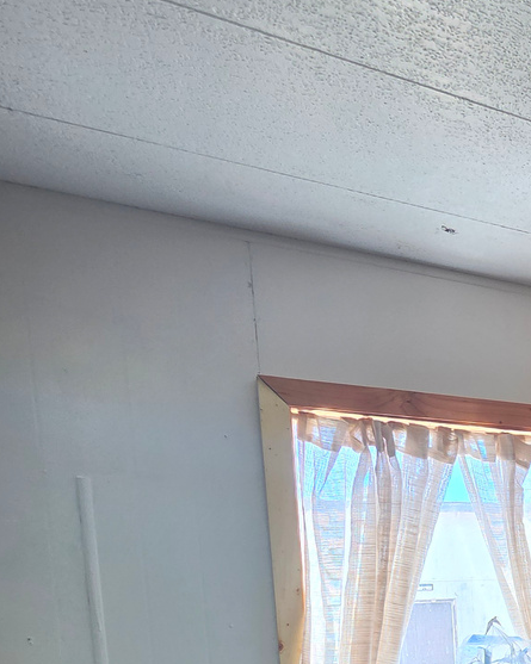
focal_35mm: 35
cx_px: 663
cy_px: 659
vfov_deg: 44.2
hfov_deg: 33.1
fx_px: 688
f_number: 2.2
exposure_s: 1/120
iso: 160
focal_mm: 2.2
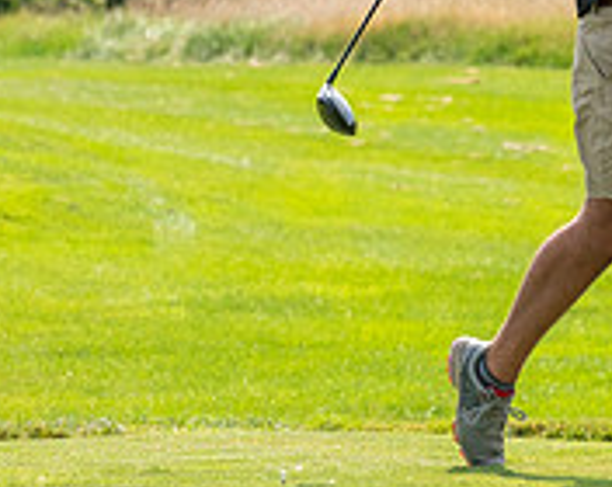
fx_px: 12886
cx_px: 268
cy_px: 151
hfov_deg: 2.7
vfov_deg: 2.2
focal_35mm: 713
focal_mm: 200
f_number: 5
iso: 250
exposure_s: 1/2500
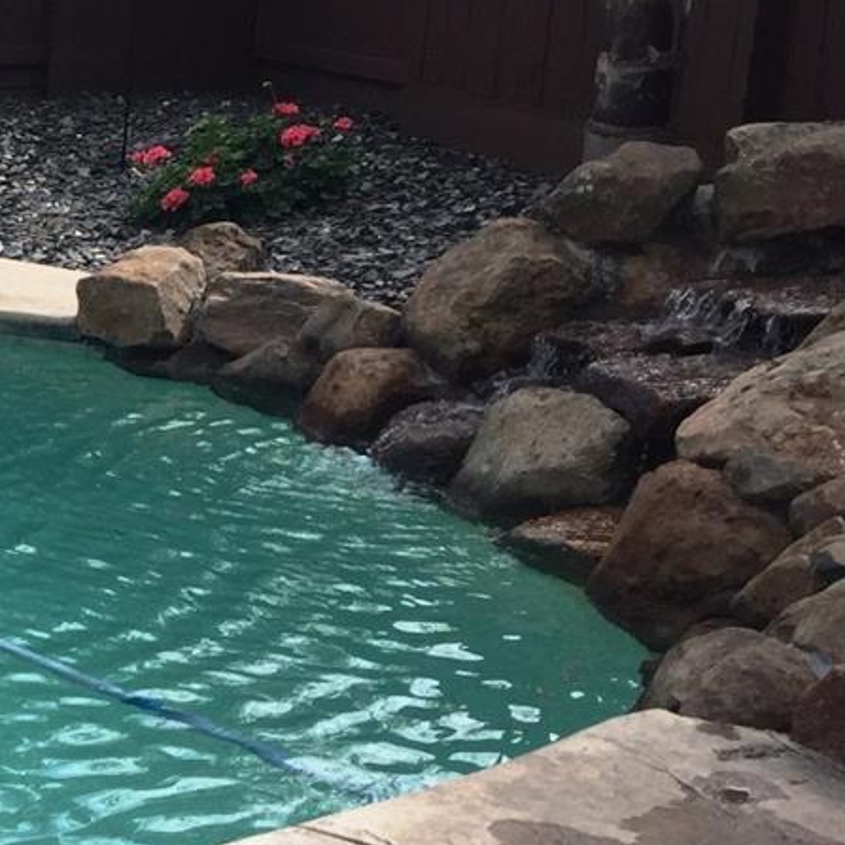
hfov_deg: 17.8
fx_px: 2375
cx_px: -473
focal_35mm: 86
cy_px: 503
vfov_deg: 20.2
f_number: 2.2
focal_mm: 4.15
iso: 32
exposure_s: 1/942
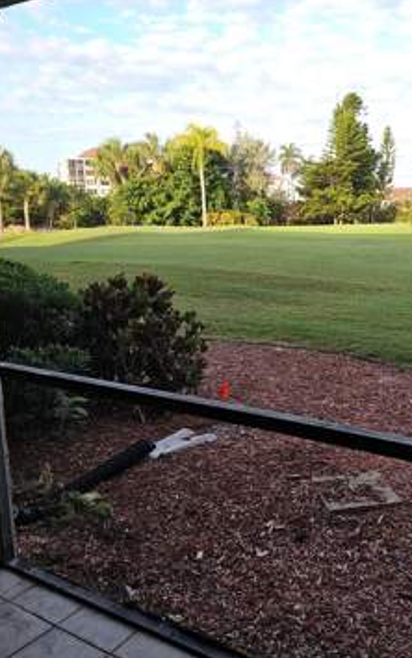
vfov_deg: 58.1
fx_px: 593
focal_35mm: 33
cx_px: 306
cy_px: 328
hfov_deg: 37.4
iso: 12
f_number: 1.7
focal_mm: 6.3
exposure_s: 1/60
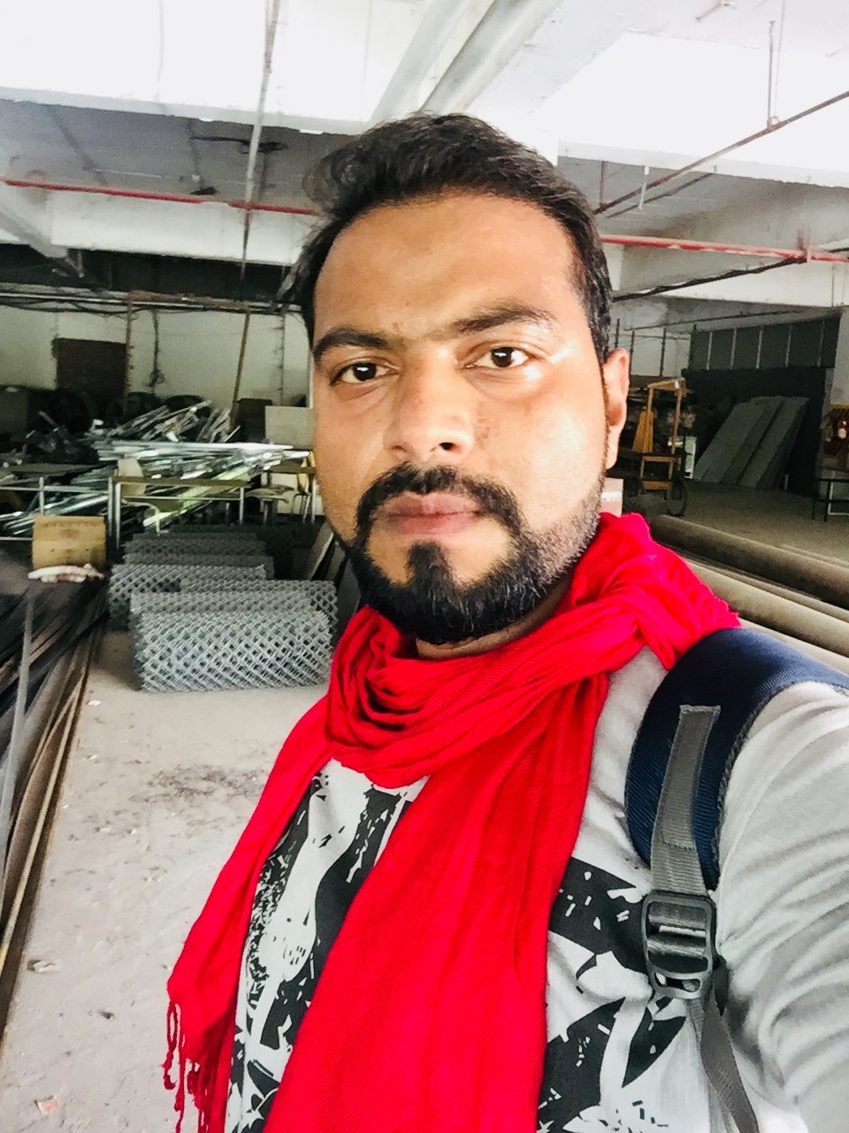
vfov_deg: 58.4
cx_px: 424
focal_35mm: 31
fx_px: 1014
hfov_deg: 45.4
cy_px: 566
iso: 160
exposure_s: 1/33
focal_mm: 2.65
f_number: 2.2
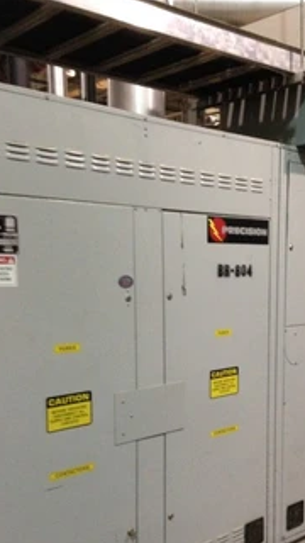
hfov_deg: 26.2
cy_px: 336
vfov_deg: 45.1
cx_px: 232
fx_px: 647
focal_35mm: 45
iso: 400
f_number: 2.4
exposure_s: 1/15
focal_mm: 4.12
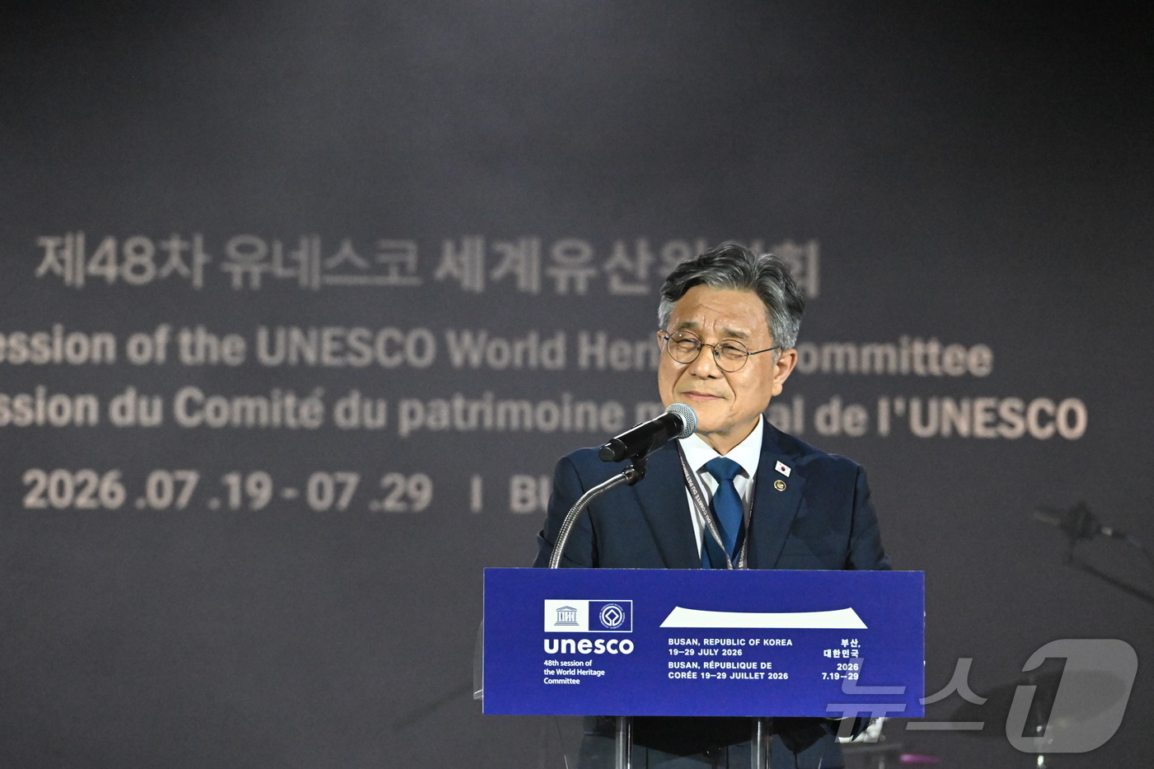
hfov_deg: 9.8
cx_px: 577
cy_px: 384
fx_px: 6730
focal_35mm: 210
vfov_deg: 6.5
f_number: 8
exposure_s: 1/250
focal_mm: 210
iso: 12800
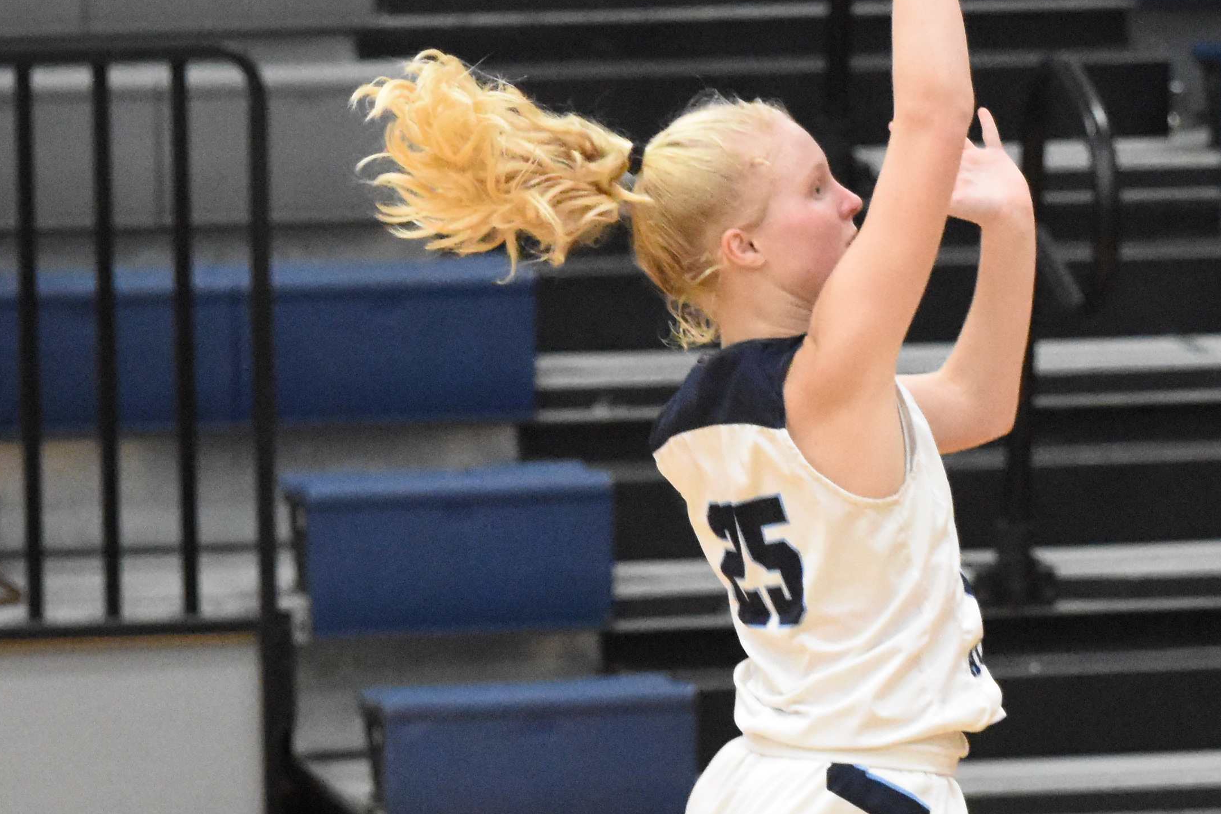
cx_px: 1039
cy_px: 608
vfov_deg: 2.5
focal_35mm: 542
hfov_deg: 3.8
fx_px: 18380
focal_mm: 130
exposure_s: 1/800
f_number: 2.8
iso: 8000
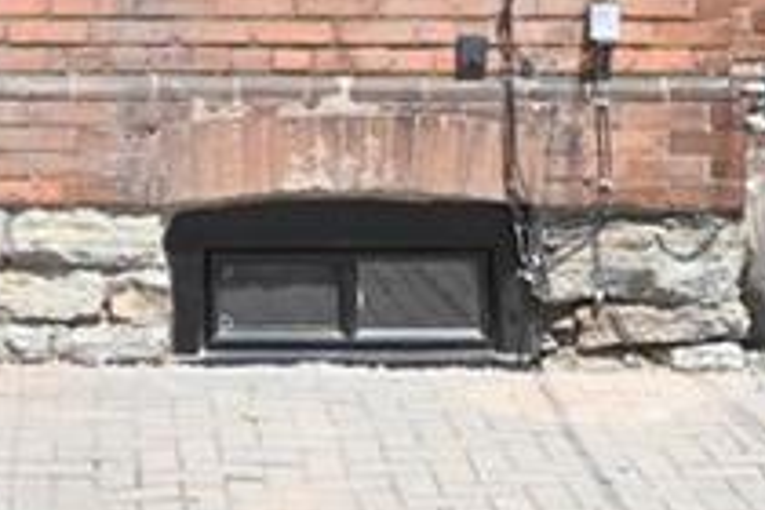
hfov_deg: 16.6
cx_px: 117
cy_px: -255
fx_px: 2592
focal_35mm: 122
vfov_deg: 10.8
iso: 100
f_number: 6.3
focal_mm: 17
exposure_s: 1/320
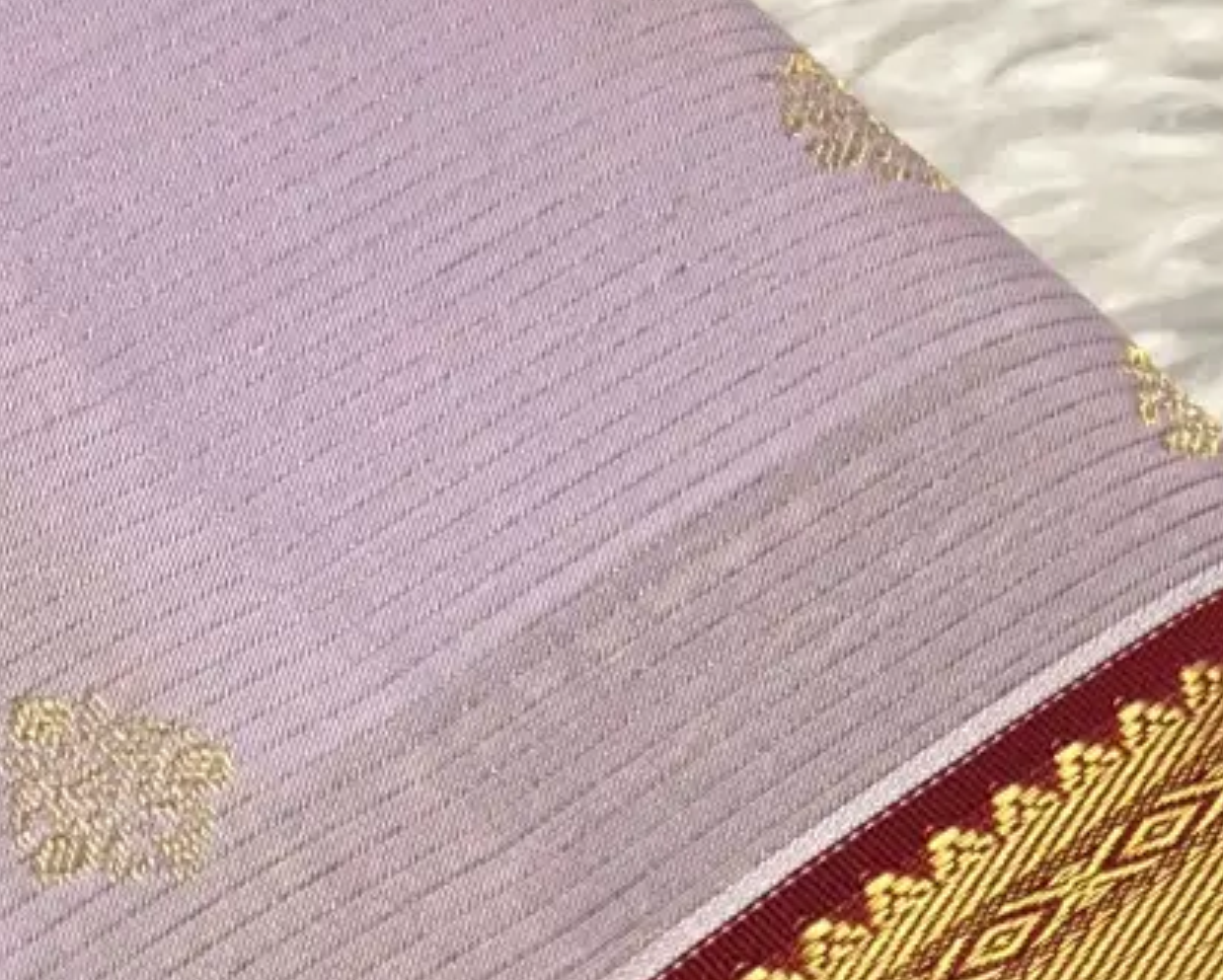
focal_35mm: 131
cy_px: 1805
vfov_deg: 11.0
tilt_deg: -62.3
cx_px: 225
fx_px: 4745
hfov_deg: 14.6
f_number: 1.5
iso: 125
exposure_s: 1/100
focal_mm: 5.7
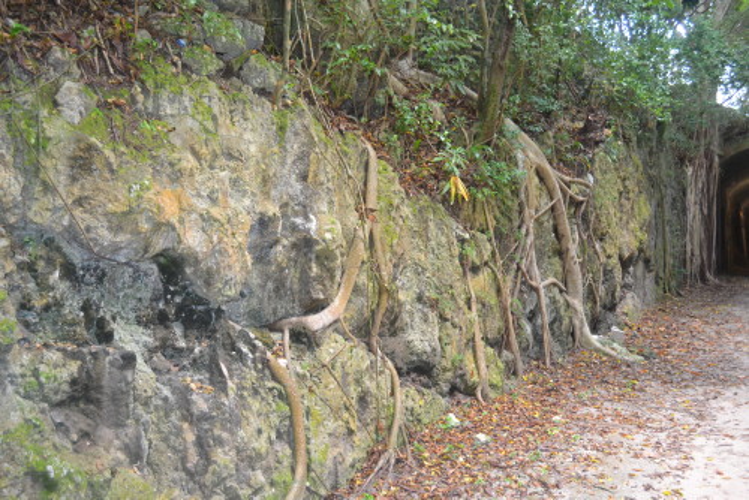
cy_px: 250
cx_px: 374
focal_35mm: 36
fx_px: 749
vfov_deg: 36.9
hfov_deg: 53.1
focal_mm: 24
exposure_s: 1/60
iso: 900
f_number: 4
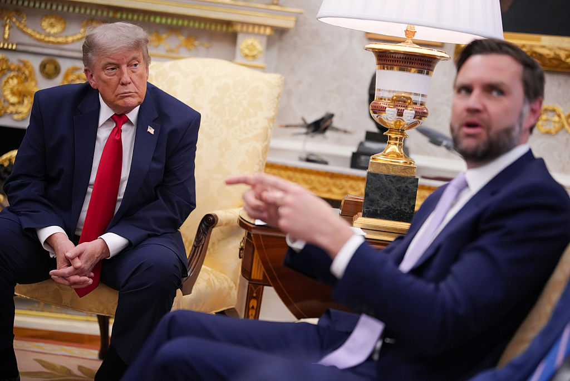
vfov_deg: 19.5
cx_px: 285
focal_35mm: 70
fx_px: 1108
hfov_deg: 28.8
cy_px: 190
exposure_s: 1/1000
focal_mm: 70
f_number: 2
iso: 4000
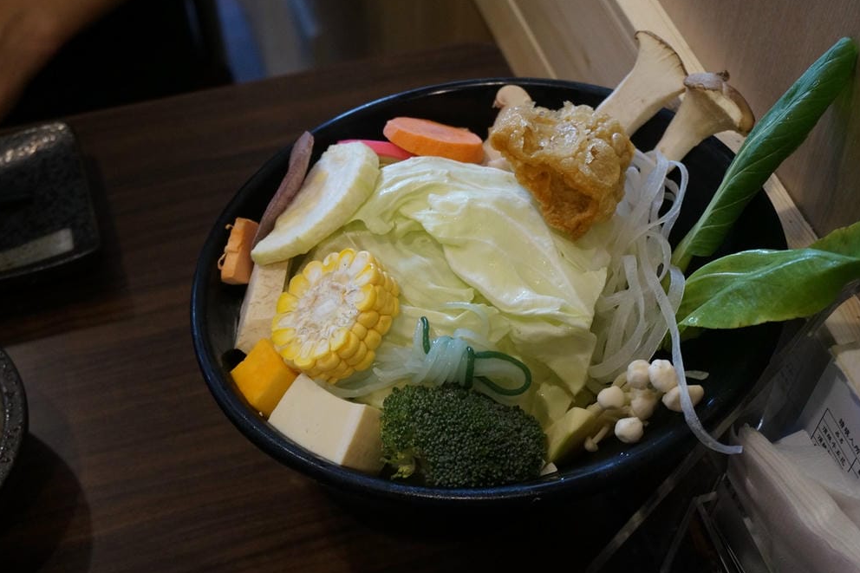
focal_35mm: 53
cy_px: 270
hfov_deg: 37.8
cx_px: 446
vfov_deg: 25.7
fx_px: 1256
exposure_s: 1/60
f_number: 4.5
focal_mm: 29
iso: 1250
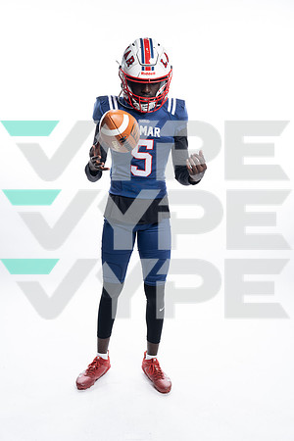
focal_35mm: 44
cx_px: 147
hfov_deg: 30.5
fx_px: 539
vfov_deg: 44.5
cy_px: 220
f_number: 5.6
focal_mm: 44
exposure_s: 1/250
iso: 200
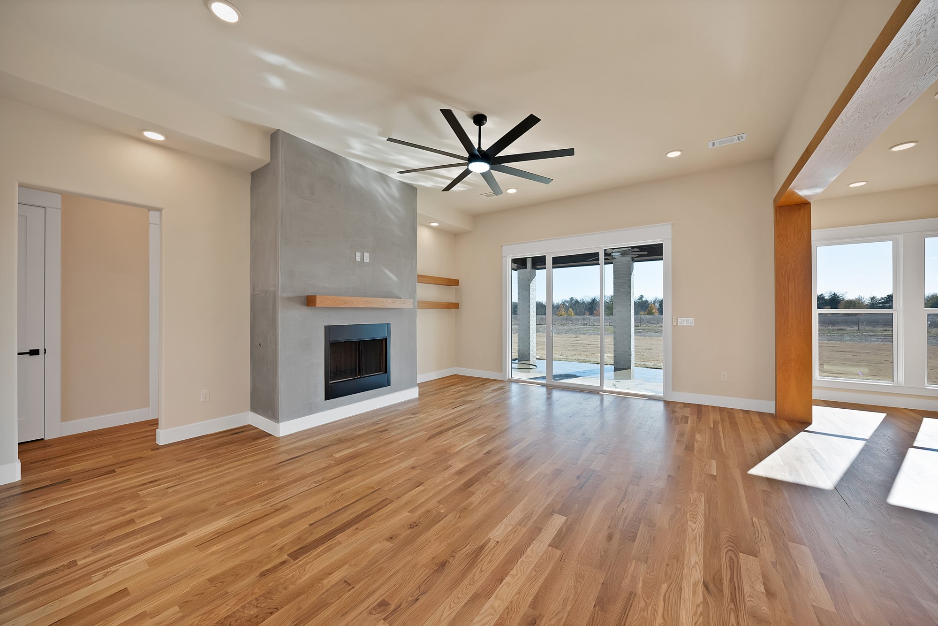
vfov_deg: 90.0
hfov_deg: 112.6
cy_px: 313
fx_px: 313
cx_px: 469
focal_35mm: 12
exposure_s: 1/40
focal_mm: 12
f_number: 9
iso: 640
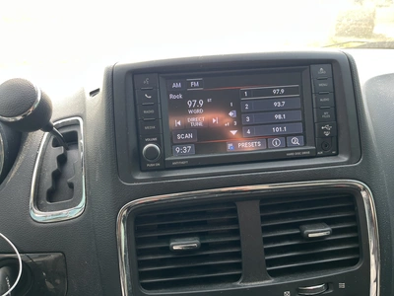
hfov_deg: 67.3
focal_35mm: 26
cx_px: 197
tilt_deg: -22.7
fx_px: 296
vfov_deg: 53.1
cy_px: 148
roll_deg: +2.6
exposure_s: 1/122
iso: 50
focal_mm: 5.1
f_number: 1.6
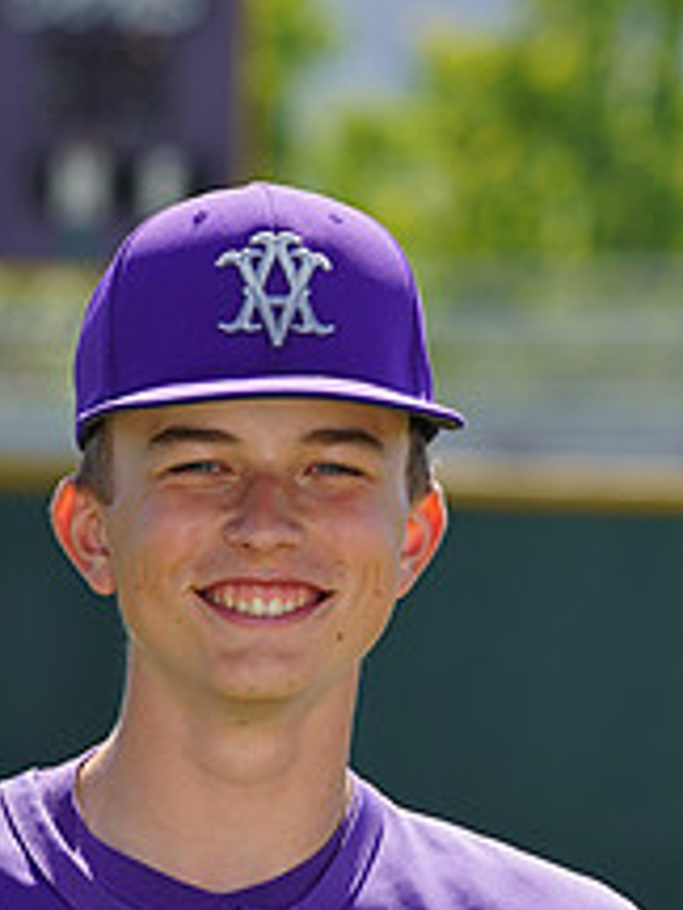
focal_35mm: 523
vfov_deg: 3.8
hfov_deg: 2.8
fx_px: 13759
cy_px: 1036
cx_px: 152
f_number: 8
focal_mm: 203
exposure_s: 1/250
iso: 100
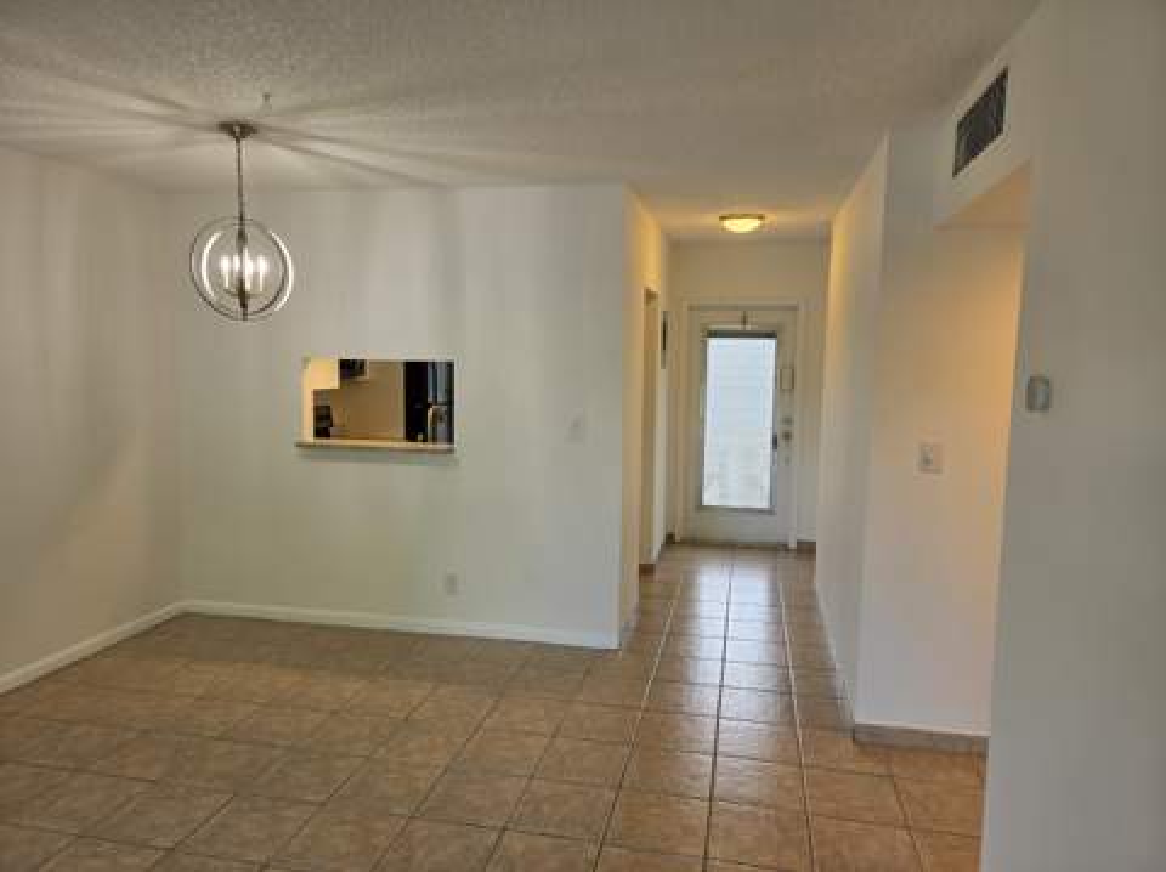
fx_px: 774
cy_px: 436
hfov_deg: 74.0
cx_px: 583
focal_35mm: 23
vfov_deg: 58.8
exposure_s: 1/120
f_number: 1.8
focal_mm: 5.4
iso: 50
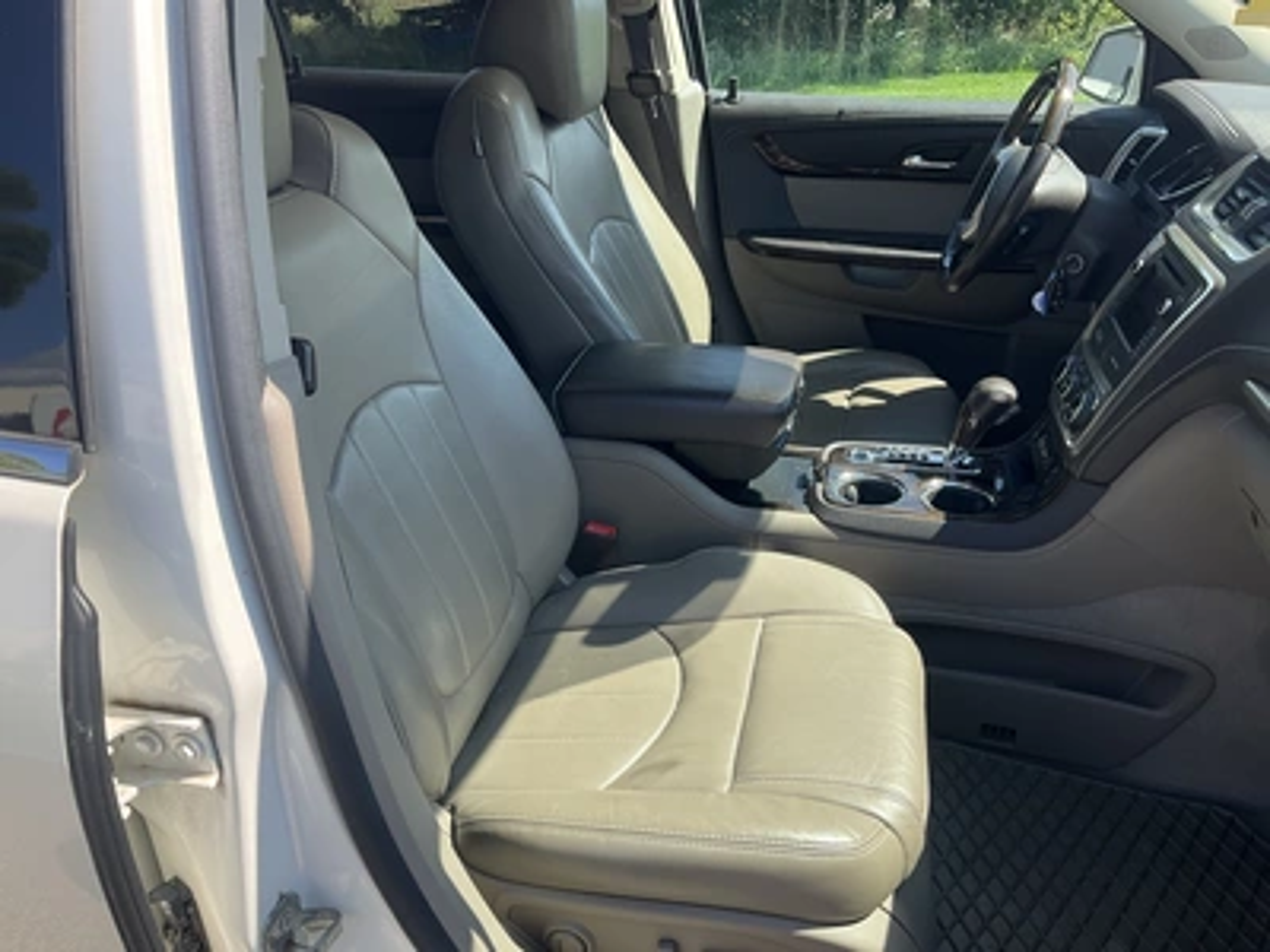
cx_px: 635
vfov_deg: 48.2
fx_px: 1064
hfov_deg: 61.7
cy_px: 476
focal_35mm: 29
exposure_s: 1/482
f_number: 1.8
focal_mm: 3
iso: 25
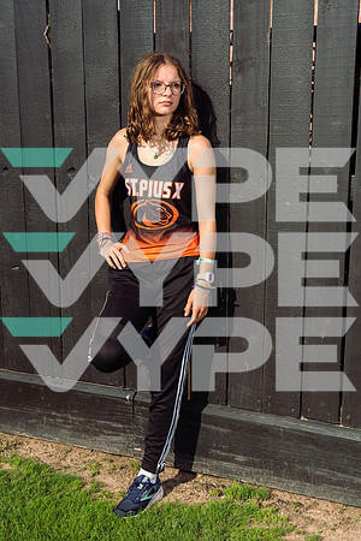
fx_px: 842
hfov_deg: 24.2
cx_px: 180
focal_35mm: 56
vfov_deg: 35.6
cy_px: 270
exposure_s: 1/250
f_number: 9
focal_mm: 56
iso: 50
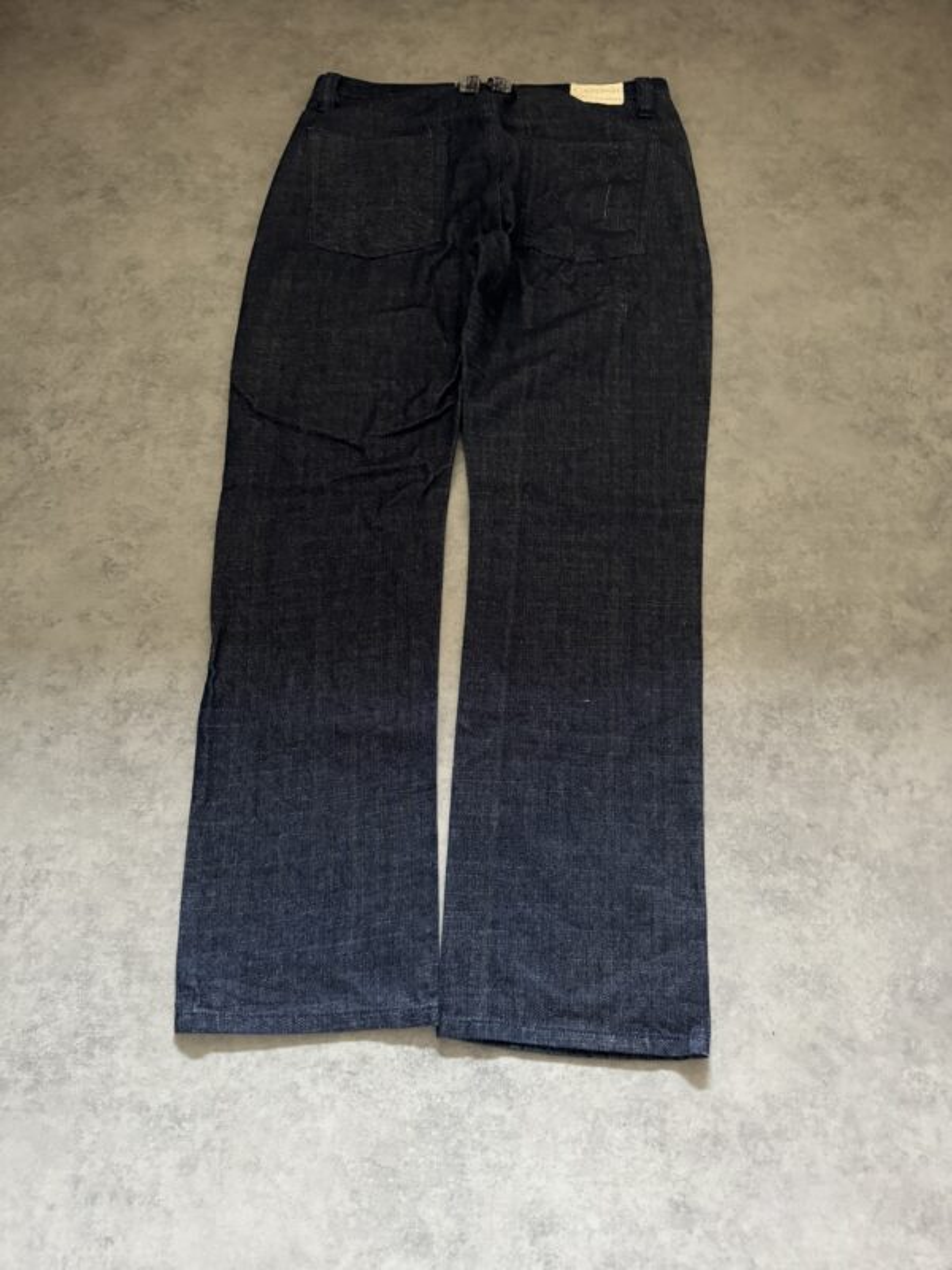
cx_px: 476
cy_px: 635
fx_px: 880
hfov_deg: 56.8
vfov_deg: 71.6
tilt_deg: -65.9
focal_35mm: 24
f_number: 1.78
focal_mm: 6.76
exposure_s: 1/32
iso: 1000
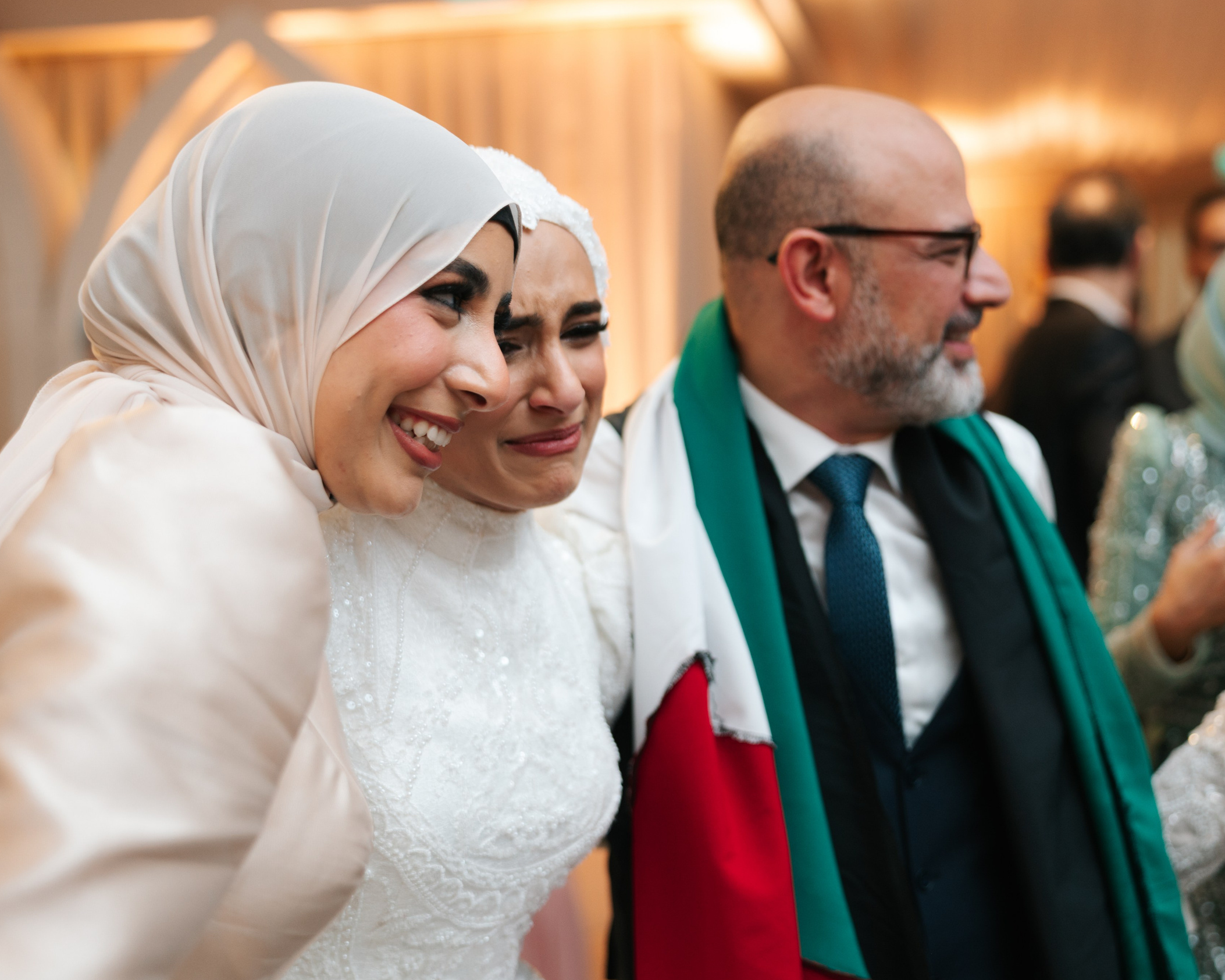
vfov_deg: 29.7
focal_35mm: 51
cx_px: 650
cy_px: 485
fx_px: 1849
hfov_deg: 36.6
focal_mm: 44
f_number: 2.1
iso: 800
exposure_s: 1/160
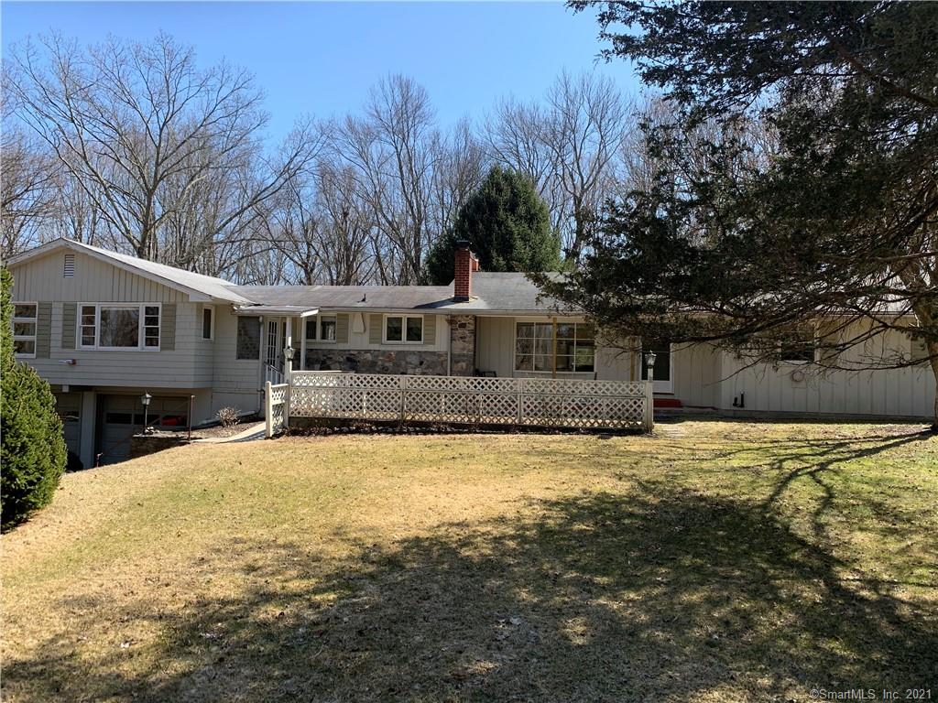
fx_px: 705
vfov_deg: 53.1
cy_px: 352
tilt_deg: +1.7
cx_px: 469
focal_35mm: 26
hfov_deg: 67.3
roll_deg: -1.6
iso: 25
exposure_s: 1/1100
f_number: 1.8
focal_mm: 4.25
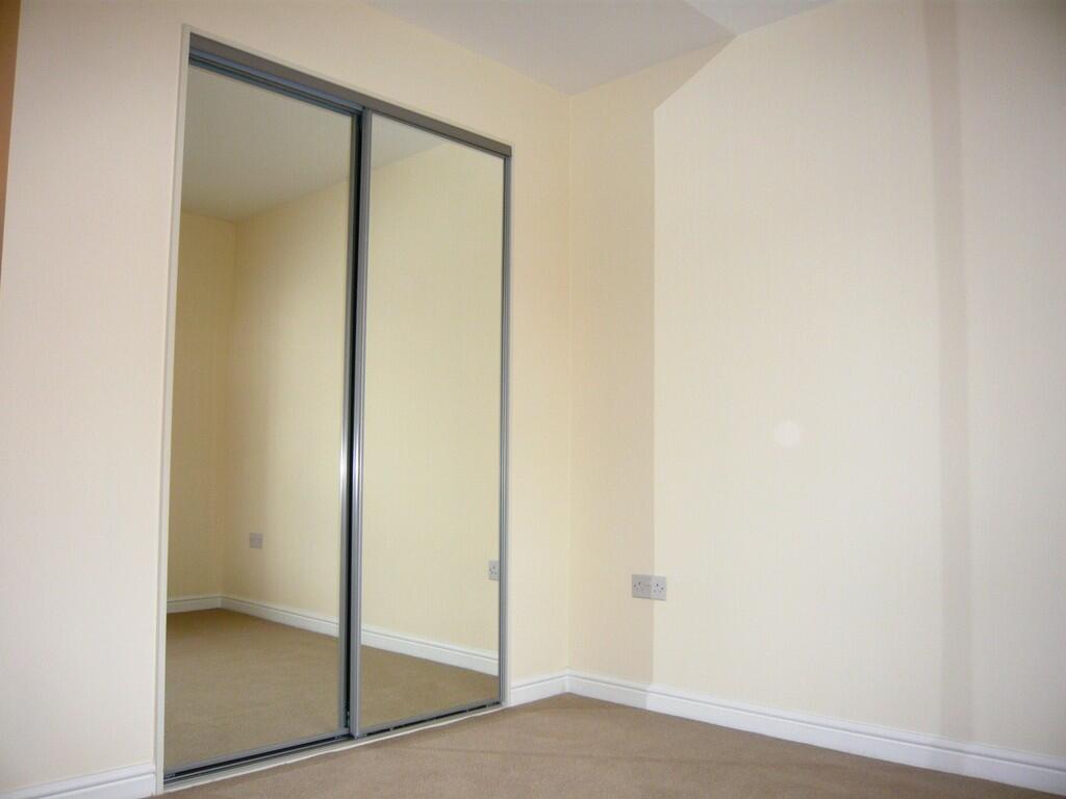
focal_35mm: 28
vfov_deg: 49.7
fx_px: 862
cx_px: 533
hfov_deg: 63.4
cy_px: 400
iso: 100
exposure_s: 1/30
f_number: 2.8
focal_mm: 4.6
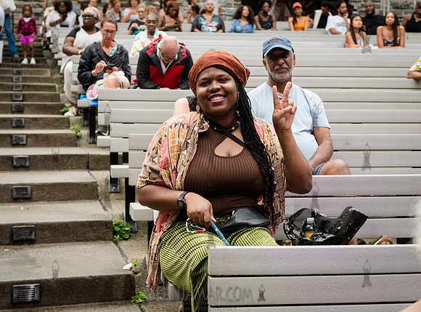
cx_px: 190
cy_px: 149
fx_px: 783
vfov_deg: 22.5
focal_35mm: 65
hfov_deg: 30.1
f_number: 4
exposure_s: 1/320
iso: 3200
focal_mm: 52
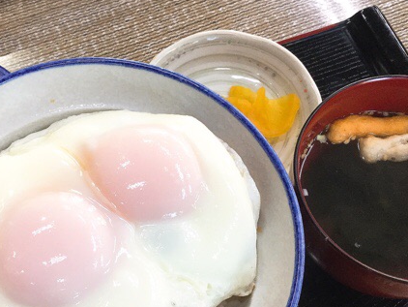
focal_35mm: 47
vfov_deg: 30.5
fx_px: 554
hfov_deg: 40.2
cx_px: 160
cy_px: 220
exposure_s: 1/30
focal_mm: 3.3
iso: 64
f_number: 2.4
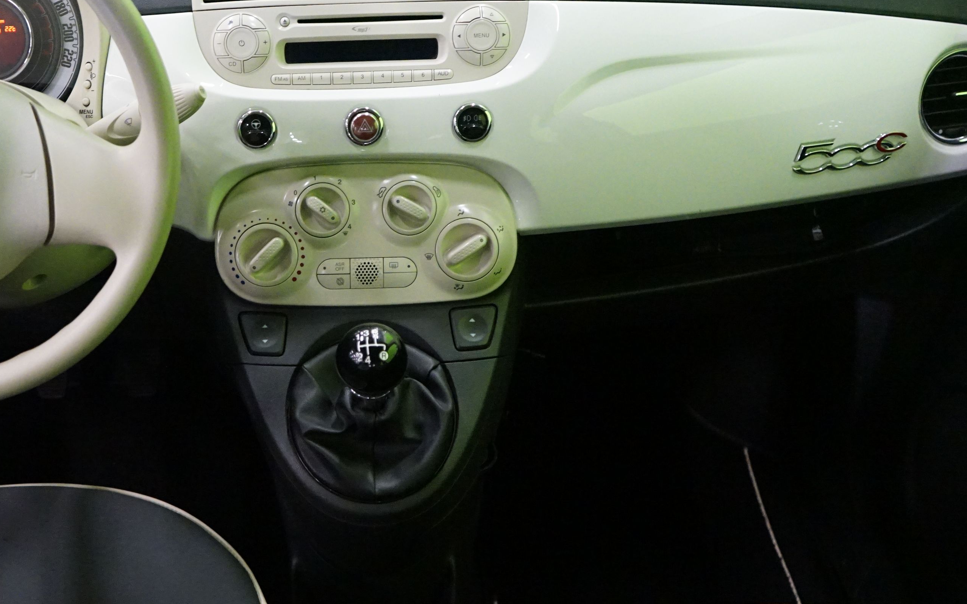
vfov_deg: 29.1
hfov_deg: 44.5
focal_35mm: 44
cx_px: 306
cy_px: 368
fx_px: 1159
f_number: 3.5
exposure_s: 1/60
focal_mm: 28
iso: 6400
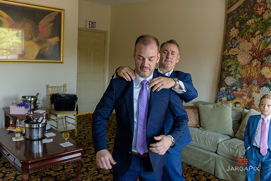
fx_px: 256
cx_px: 136
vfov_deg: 38.9
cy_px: 90
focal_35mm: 34
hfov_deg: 55.8
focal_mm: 34
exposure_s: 1/125
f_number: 3.2
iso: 640
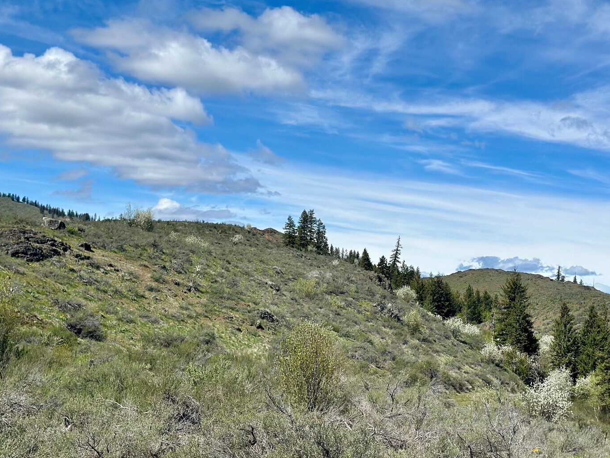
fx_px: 987
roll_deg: -2.3
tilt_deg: +5.7
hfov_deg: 34.3
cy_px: 243
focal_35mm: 56
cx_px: 325
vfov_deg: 26.1
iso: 100
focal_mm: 6.86
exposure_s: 1/8929
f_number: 1.78
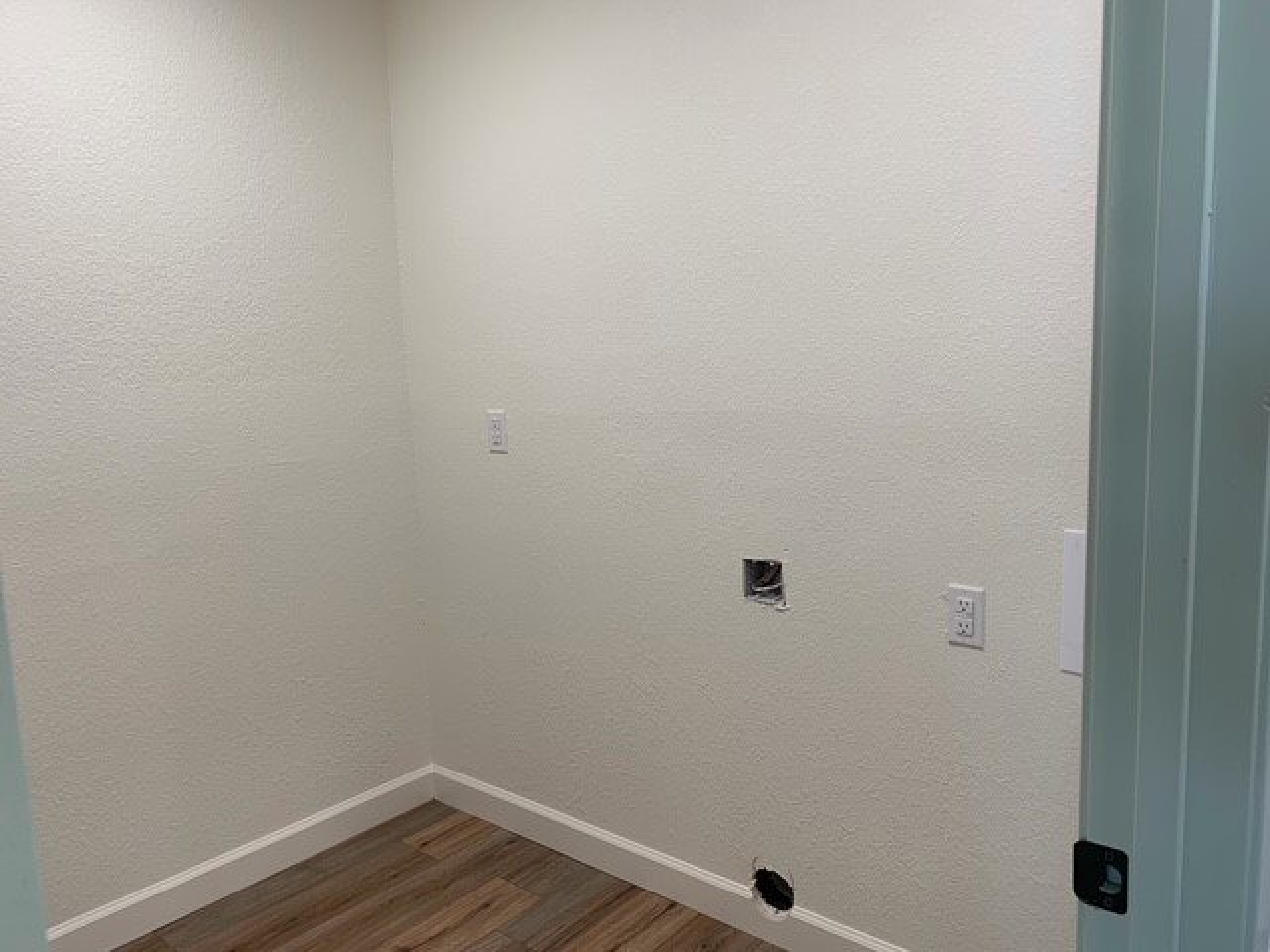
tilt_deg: -9.3
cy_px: 476
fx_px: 954
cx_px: 635
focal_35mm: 26
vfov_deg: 53.1
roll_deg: +1.9
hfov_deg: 67.3
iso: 50
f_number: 1.8
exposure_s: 1/60
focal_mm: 4.25
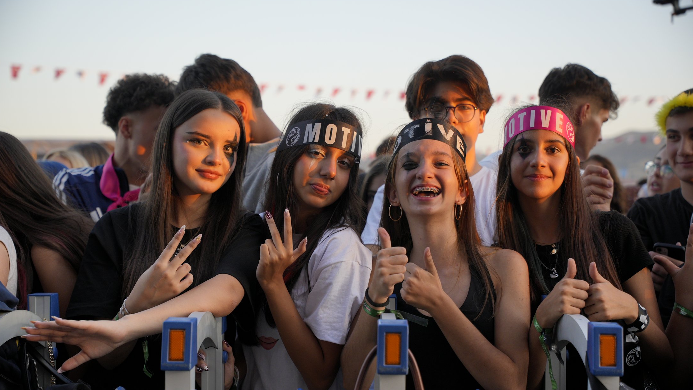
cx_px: 346
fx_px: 1360
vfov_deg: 16.3
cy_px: 224
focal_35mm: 74
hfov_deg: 28.6
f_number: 4
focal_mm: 70
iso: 500
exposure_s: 1/500
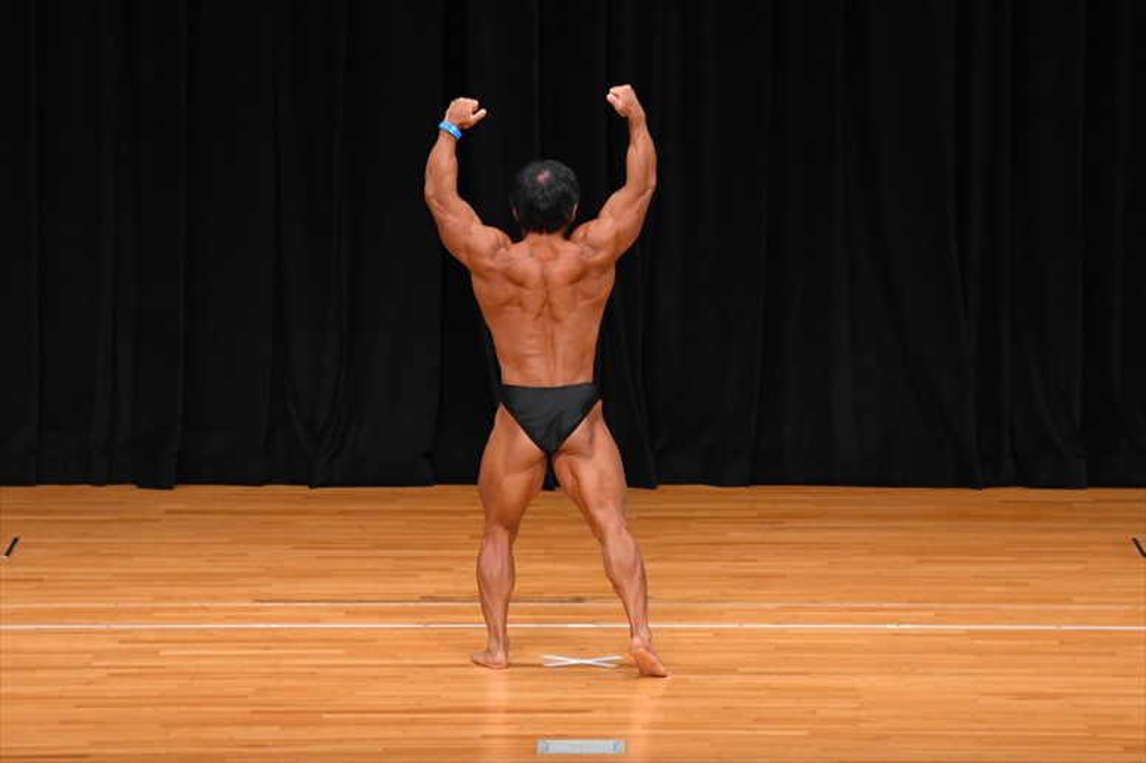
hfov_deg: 8.6
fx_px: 7636
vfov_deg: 5.7
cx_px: 573
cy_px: 382
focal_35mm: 240
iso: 3200
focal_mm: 160
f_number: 5.6
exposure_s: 1/400
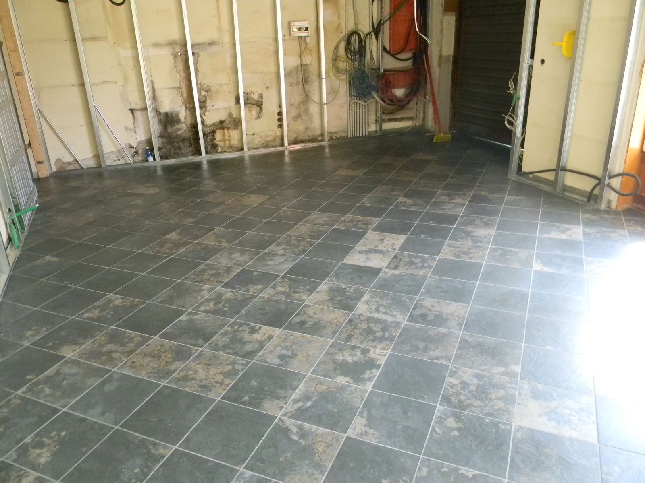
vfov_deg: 49.7
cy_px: 242
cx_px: 322
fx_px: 522
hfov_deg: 63.4
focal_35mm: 28
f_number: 3.5
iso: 200
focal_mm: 5
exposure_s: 1/23.1
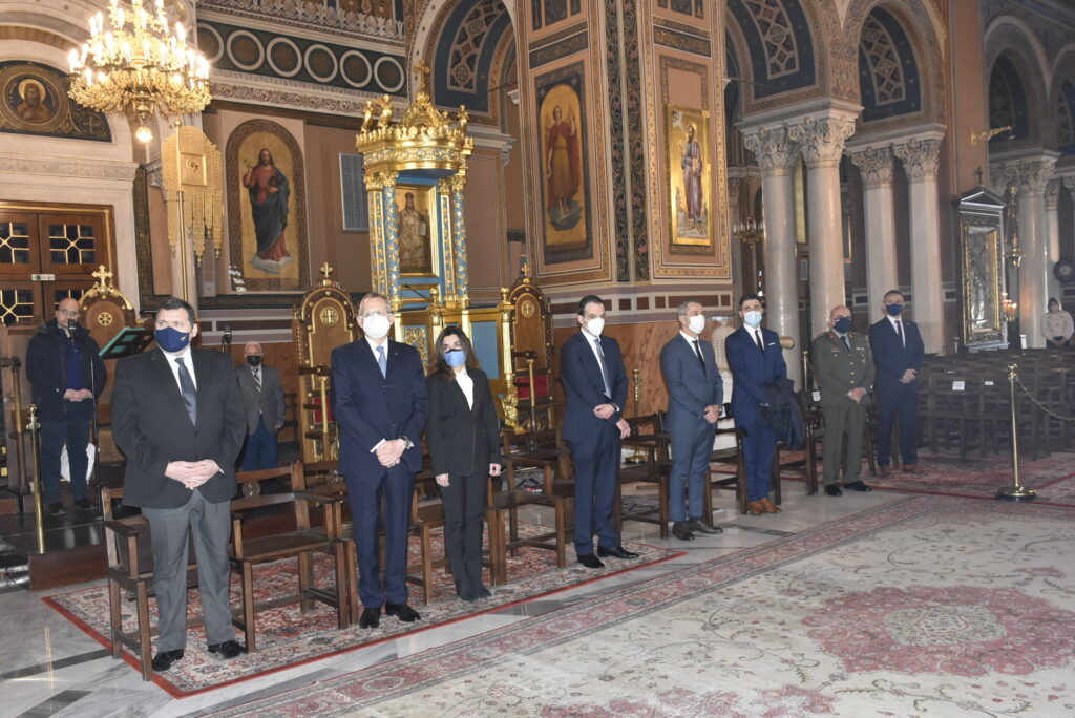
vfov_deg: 43.7
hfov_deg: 61.9
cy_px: 359
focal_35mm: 30
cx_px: 538
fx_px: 896
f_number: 5.6
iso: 1600
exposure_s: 1/60
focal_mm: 20
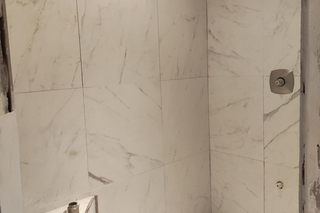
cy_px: 100
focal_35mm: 35
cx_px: 160
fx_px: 311
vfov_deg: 37.8
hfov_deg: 54.4
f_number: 1.7
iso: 925
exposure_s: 1/60
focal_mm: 4.71
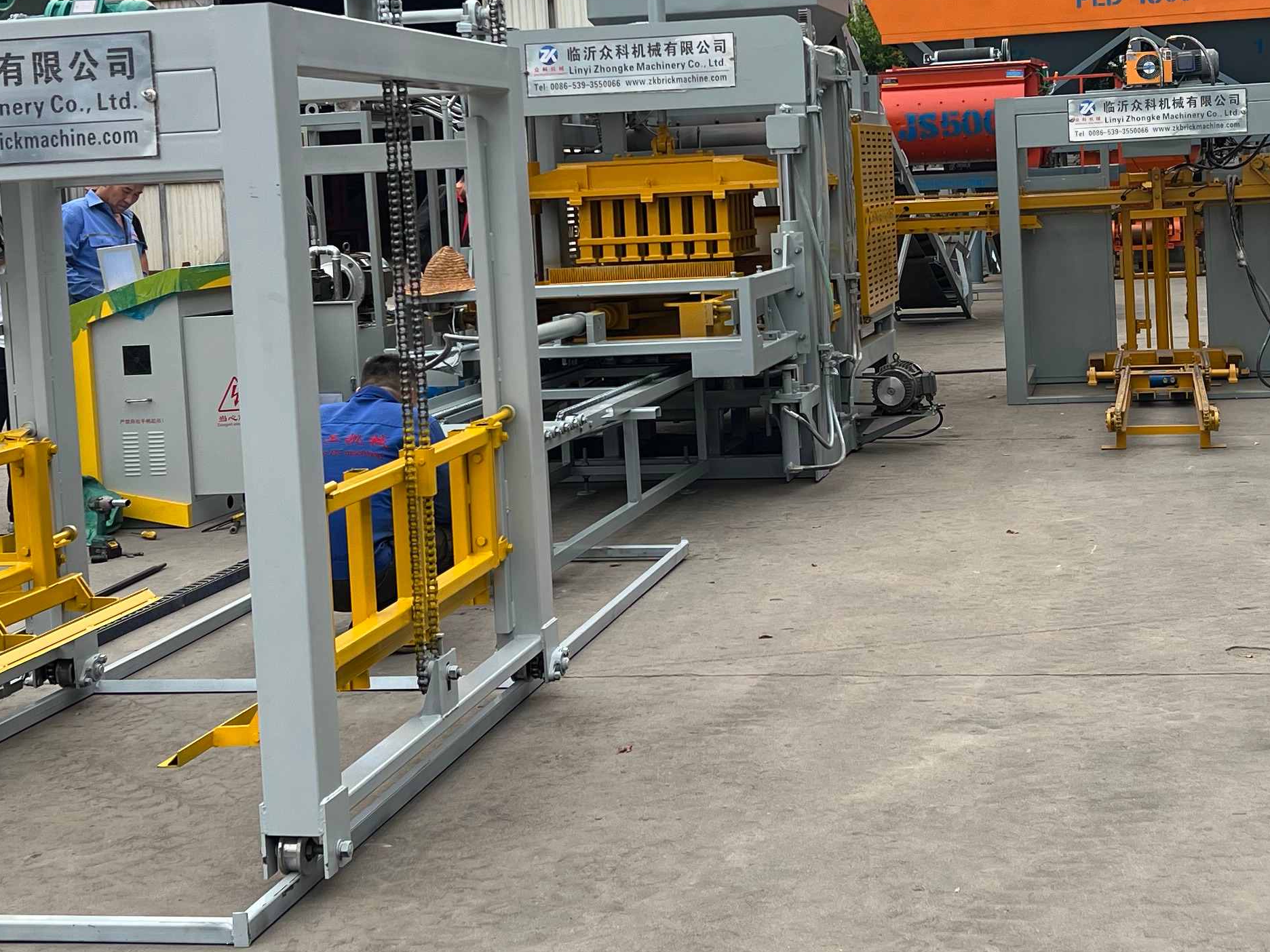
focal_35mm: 56
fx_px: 2055
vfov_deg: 25.9
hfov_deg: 34.1
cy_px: 310
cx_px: 811
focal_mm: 5.7
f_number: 1.5
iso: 50
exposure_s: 1/1048
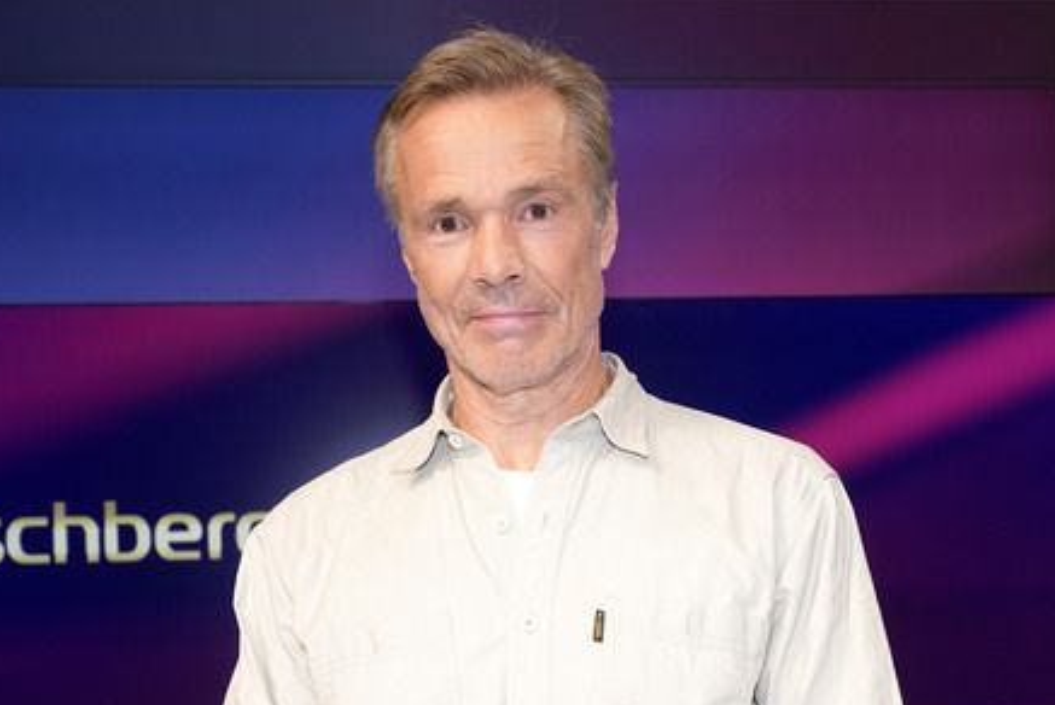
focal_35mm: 34
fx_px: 997
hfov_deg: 55.8
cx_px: 528
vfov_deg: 38.9
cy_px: 360
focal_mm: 33
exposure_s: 1/160
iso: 2000
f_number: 5
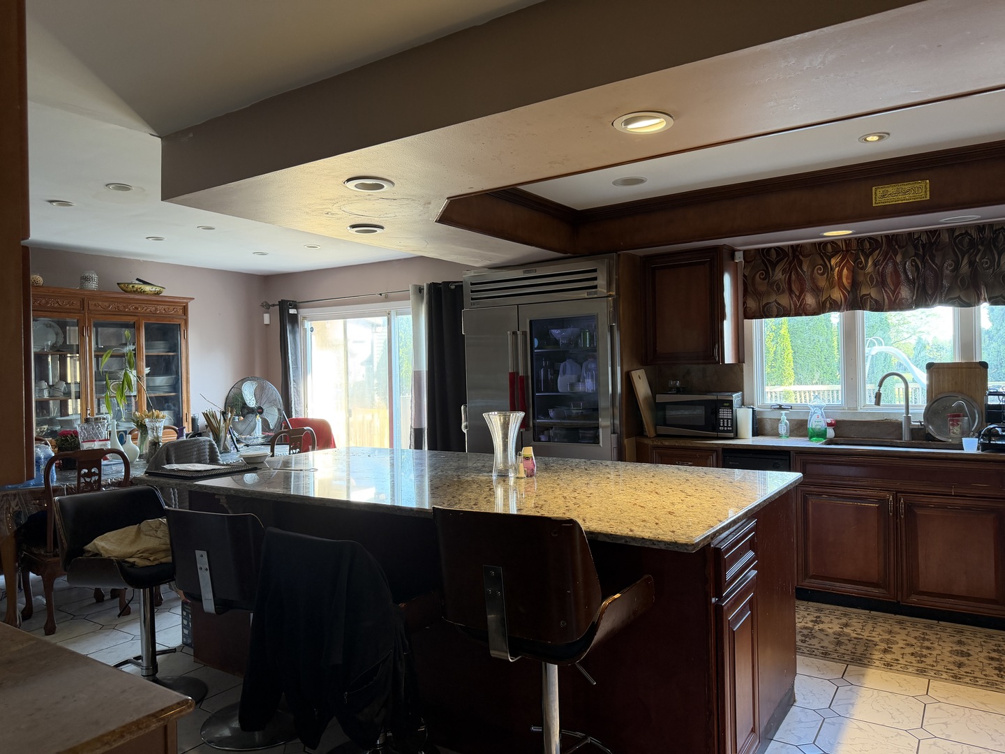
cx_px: 502
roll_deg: +1.8
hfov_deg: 71.6
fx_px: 697
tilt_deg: -1.6
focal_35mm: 24
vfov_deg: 56.8
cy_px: 377
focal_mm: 6.76
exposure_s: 1/60
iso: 160
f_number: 1.78
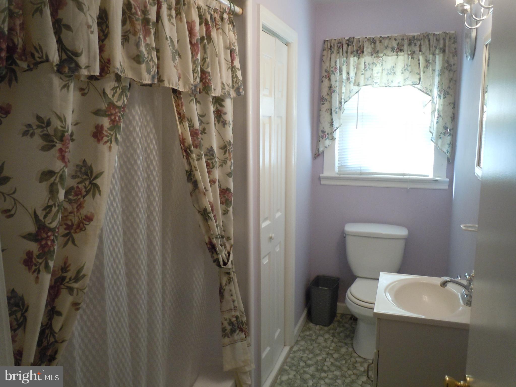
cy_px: 194
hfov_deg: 63.4
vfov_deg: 49.7
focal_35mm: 28
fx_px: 417
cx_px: 258
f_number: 3.7
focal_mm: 5
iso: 400
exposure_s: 1/40
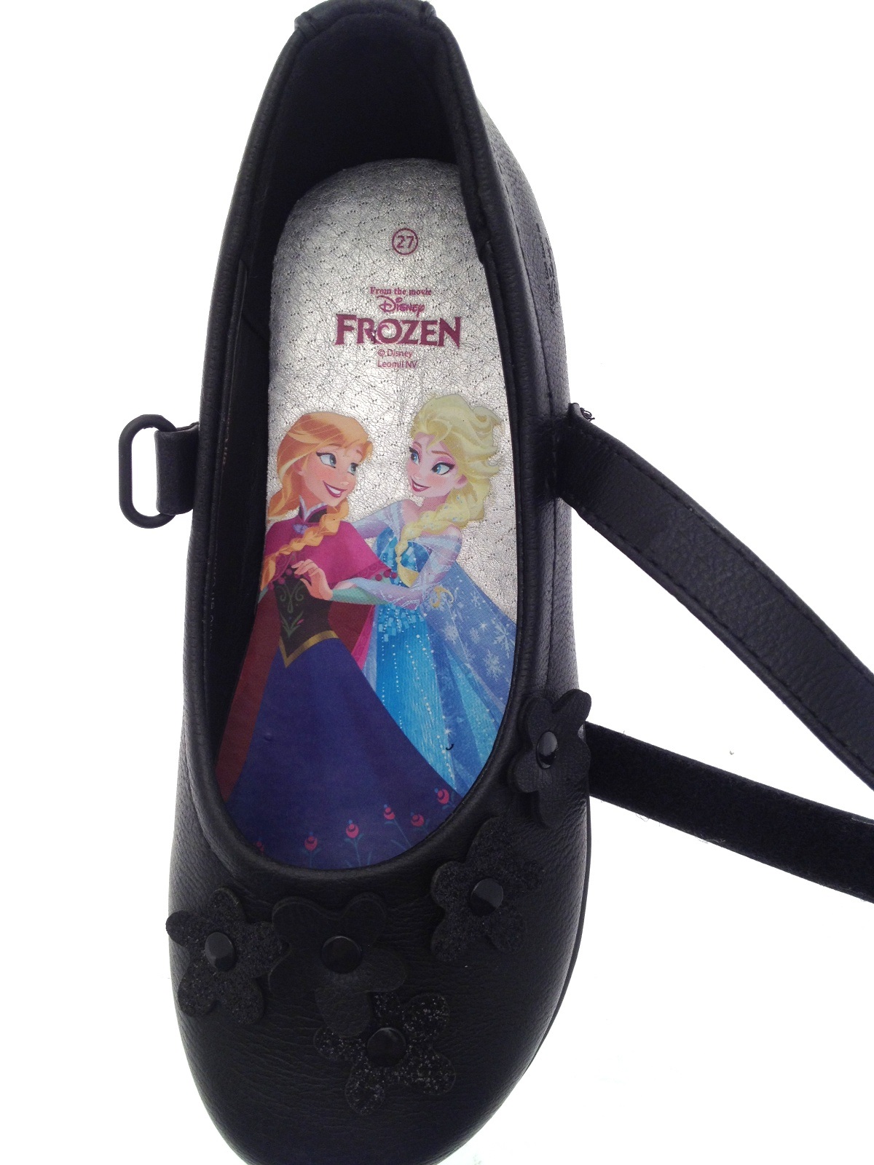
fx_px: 1178
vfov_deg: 52.6
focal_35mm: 35
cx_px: 437
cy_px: 582
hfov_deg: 40.7
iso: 64
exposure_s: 1/214
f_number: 2.4
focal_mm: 4.28
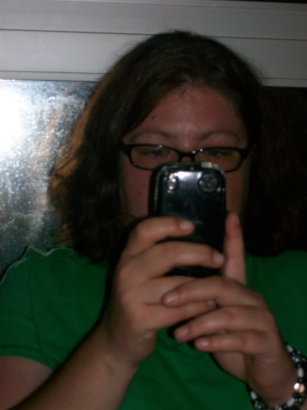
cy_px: 205
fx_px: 1030
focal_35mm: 87
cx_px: 154
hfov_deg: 17.0
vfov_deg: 22.5
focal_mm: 14.3
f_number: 4.3
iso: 140
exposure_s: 1/109
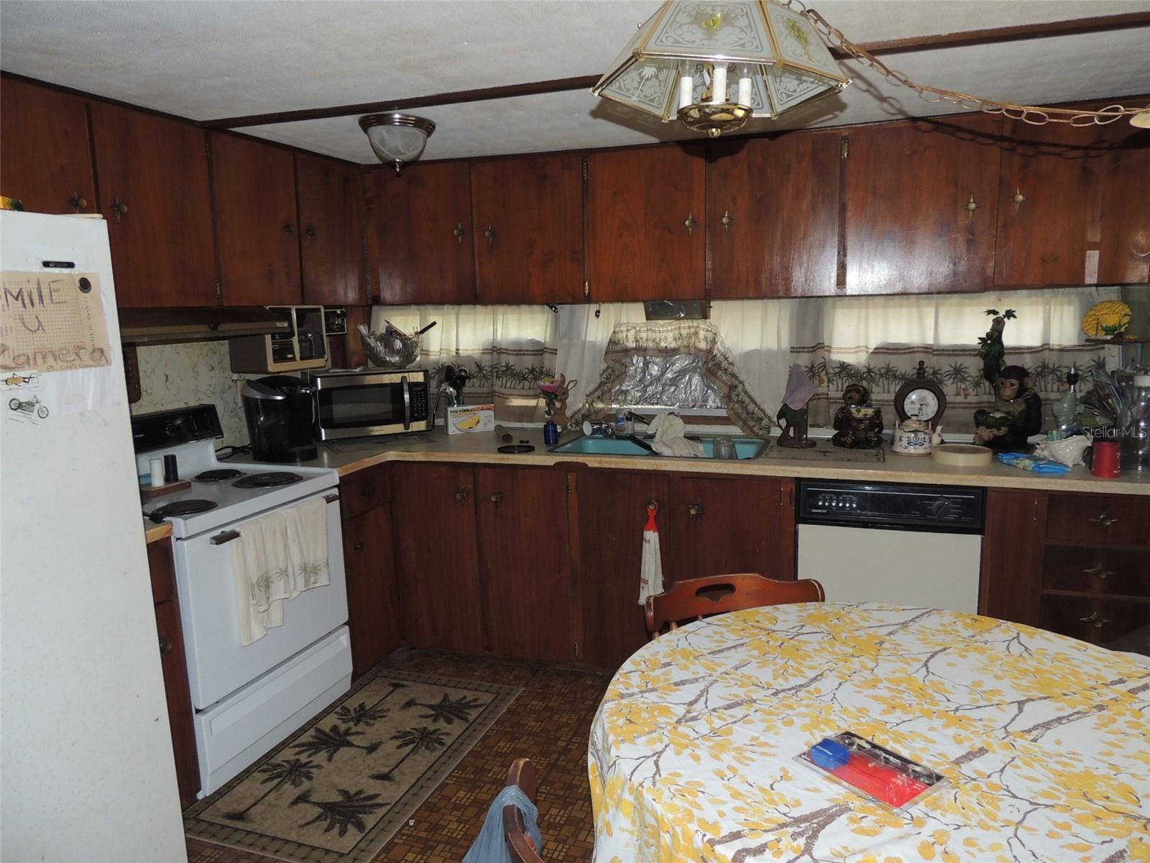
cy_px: 432
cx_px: 575
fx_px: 797
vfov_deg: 56.8
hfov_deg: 71.6
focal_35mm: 24
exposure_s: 1/30
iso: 200
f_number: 3
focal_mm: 4.3
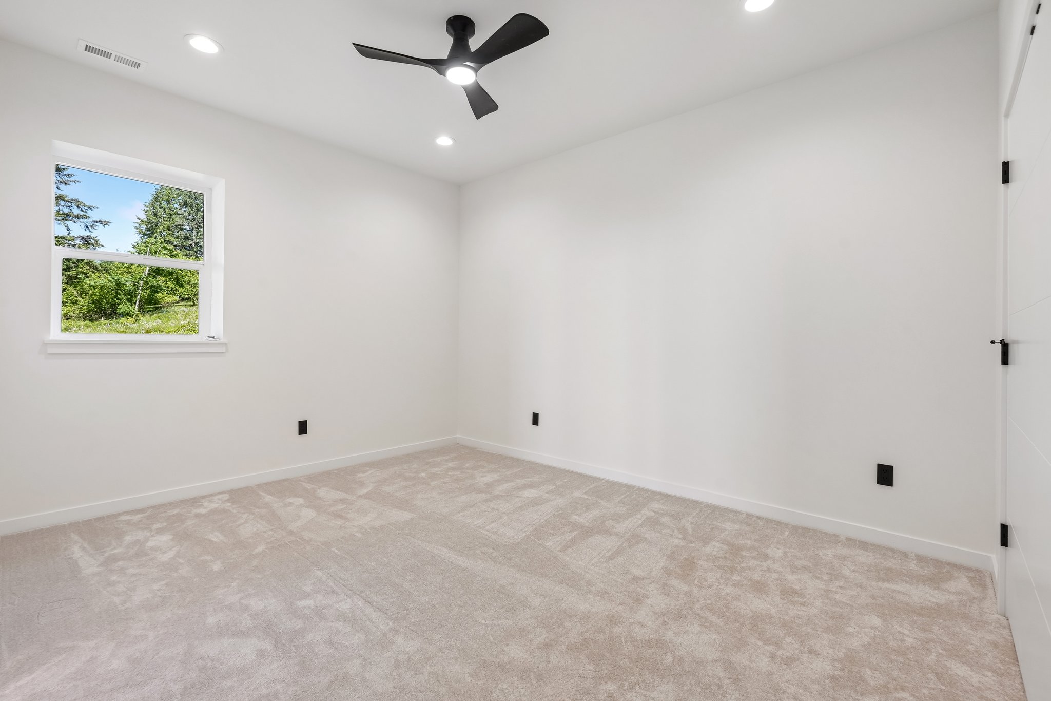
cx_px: 526
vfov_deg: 73.7
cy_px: 350
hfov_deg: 96.7
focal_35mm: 16
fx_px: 467
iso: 400
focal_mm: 16
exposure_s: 1/40
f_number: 8
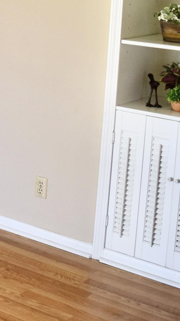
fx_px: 756
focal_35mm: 89
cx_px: -263
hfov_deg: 11.2
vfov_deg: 23.2
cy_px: 24
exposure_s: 1/100
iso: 400
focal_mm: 18
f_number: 5
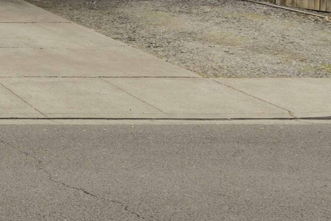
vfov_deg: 14.2
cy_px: -57
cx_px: -284
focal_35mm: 93
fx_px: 855
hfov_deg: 17.3
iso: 100
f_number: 6.3
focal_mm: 16
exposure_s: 1/640
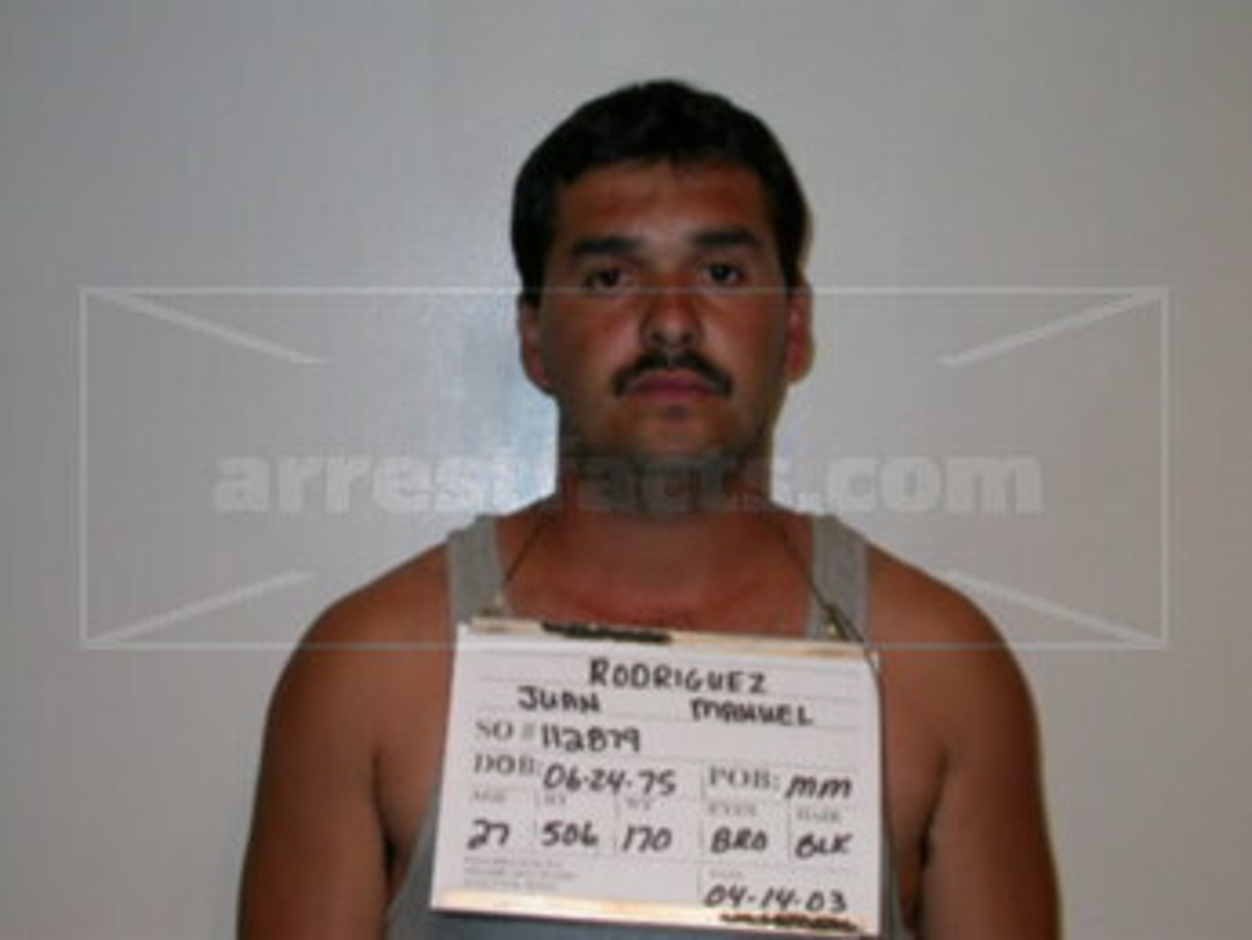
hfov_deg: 32.2
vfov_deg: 24.4
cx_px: 626
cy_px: 470
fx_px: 2171
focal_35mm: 60
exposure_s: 1/60.3
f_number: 3.1
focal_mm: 12.4
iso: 100
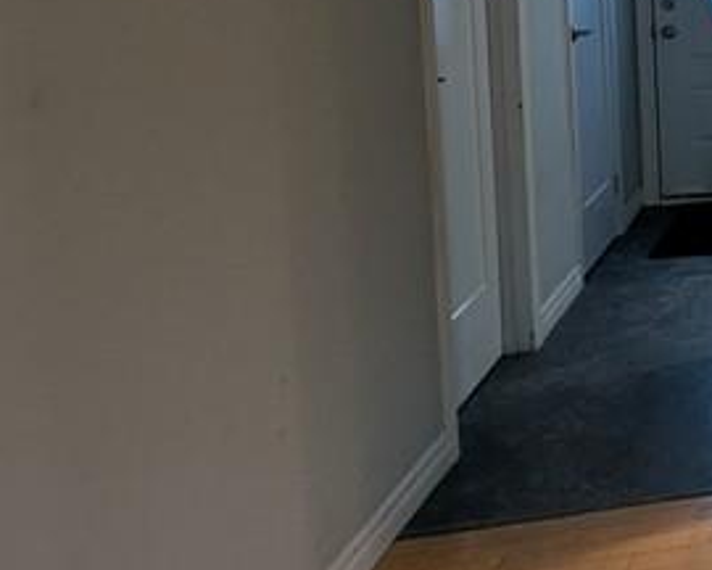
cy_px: 3
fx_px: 1011
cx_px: 1235
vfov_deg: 29.4
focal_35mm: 48
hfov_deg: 23.3
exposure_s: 1/23.8
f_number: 2.2
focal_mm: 1.95
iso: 65
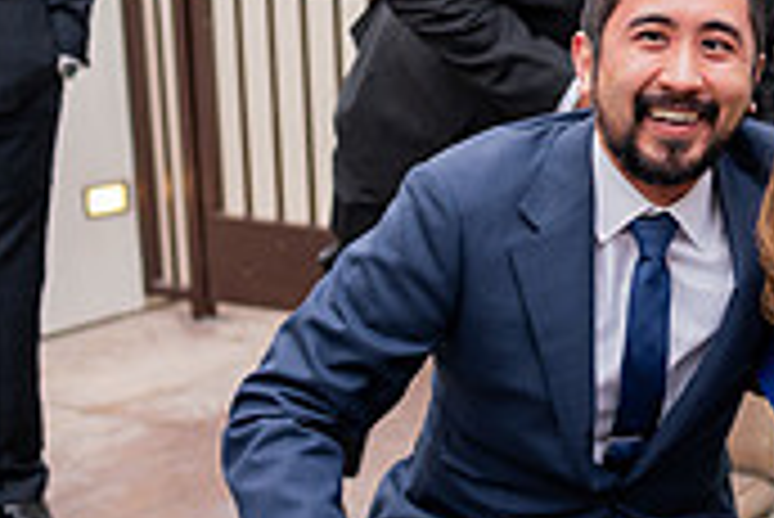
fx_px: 1743
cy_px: 227
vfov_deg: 16.9
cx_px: 886
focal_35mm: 81
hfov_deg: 23.3
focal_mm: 24
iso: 160
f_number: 1.4
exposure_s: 1/1250
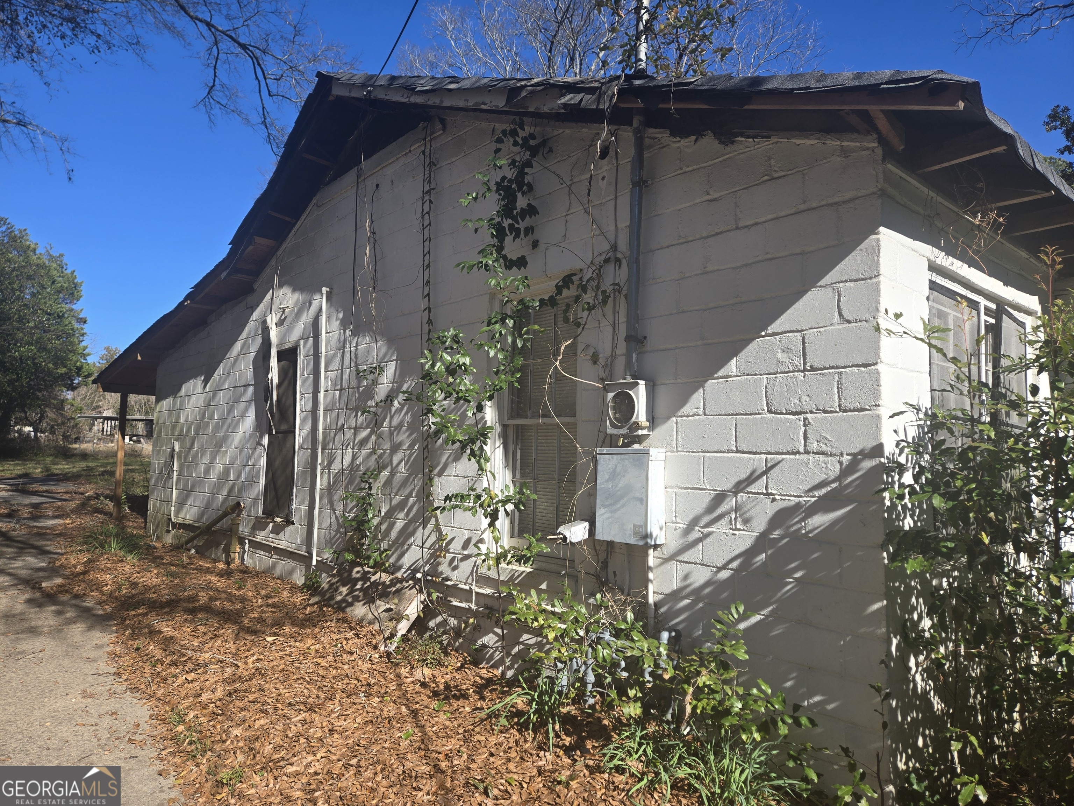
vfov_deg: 58.9
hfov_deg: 73.9
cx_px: 537
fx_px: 714
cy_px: 403
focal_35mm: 23
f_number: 1.8
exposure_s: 1/1307
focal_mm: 5.4
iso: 25
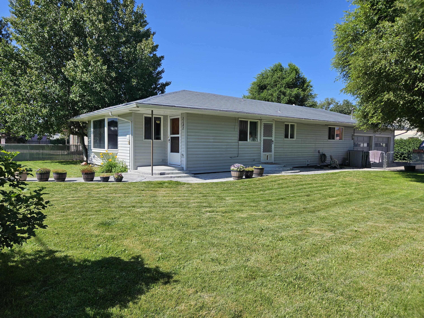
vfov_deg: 58.9
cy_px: 159
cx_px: 212
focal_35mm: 23
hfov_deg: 73.9
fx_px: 282
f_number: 1.8
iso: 25
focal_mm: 5.4
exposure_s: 1/1920
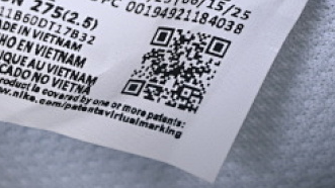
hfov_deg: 8.4
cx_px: 149
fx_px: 2273
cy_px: 55
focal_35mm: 256
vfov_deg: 4.7
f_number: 7.1
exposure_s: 1/80
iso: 160
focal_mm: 50
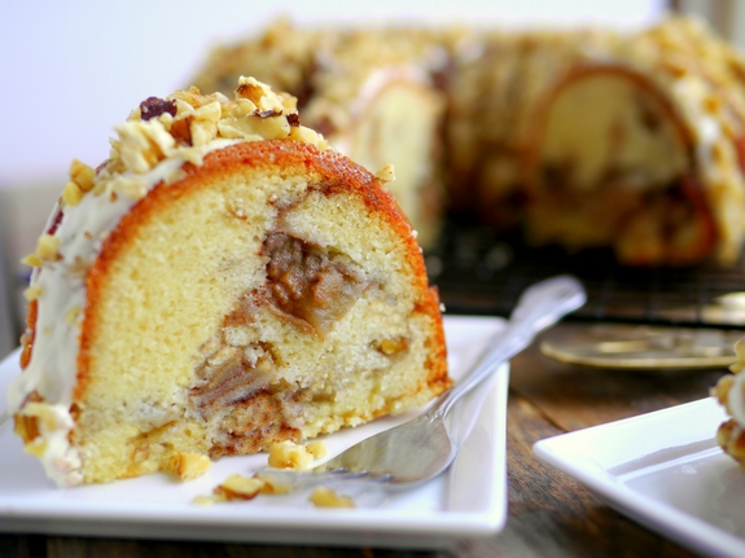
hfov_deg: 38.2
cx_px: 372
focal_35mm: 50
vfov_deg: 29.1
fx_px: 1076
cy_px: 279
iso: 100
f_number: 2
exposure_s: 1/250
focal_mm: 25
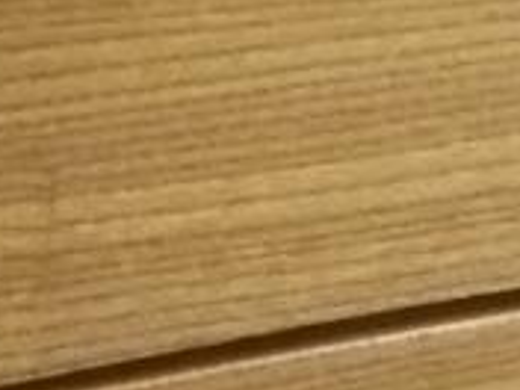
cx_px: 145
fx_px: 2449
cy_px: -6
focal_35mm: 163
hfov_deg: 12.1
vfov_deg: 9.0
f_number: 1.9
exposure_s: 1/17
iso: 640
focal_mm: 3.7
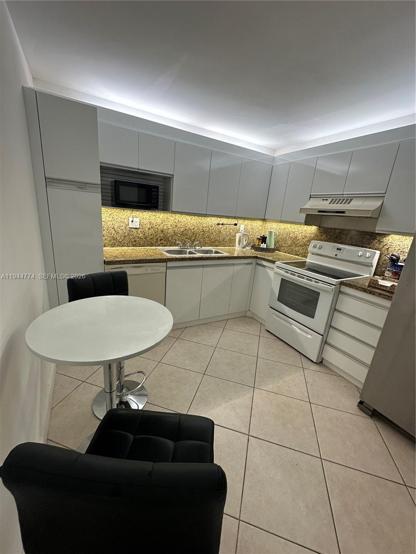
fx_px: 224
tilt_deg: -16.7
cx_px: 208
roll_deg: -5.9
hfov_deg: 85.7
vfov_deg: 102.1
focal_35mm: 14
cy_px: 277
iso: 125
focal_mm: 2.22
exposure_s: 1/120
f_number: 2.2
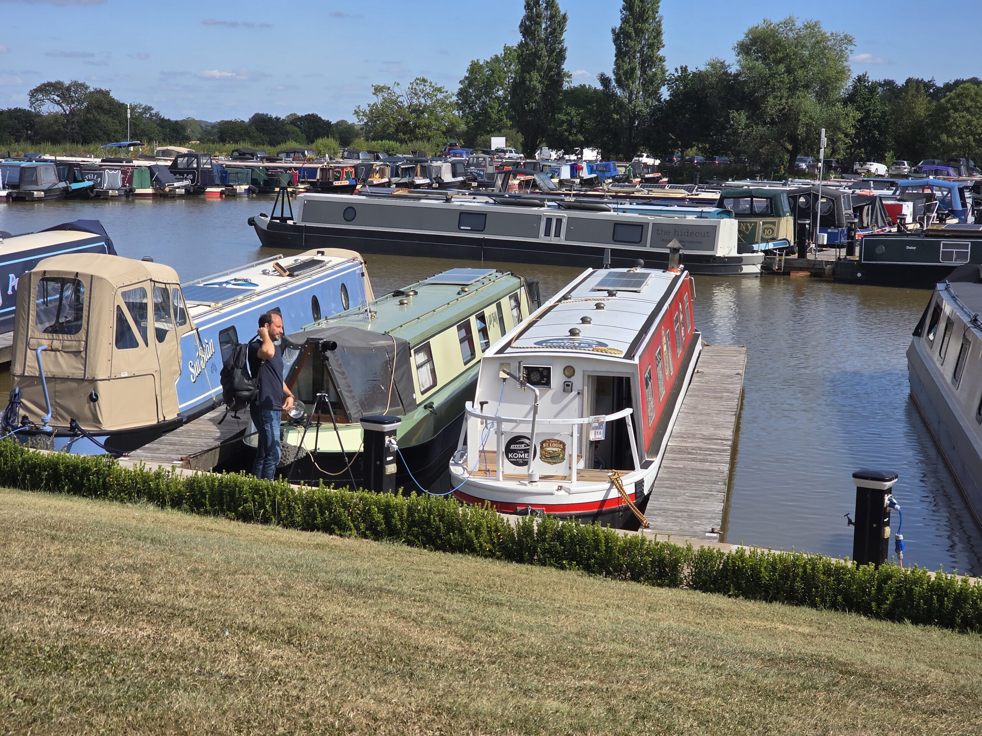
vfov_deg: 21.3
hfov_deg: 28.2
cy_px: 368
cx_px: 491
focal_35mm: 69
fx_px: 1957
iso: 50
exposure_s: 1/2463
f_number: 2.4
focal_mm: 7.9
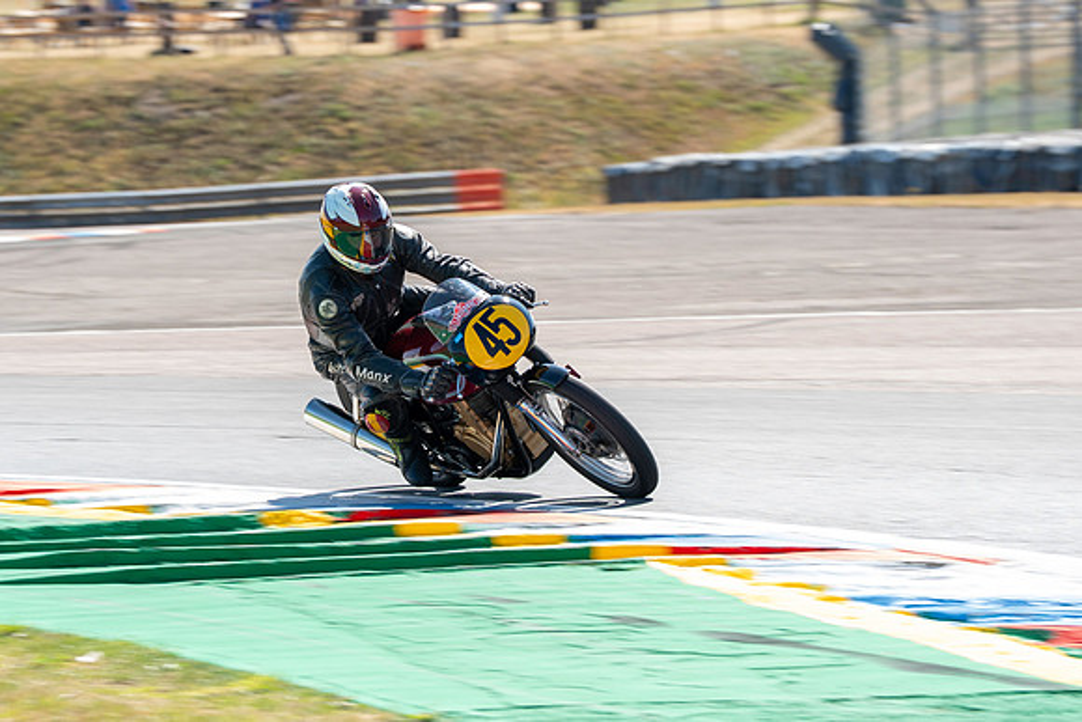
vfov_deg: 5.4
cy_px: 358
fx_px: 7669
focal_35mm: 255
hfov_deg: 8.1
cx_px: 420
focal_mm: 200
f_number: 8
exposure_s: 1/200
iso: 160
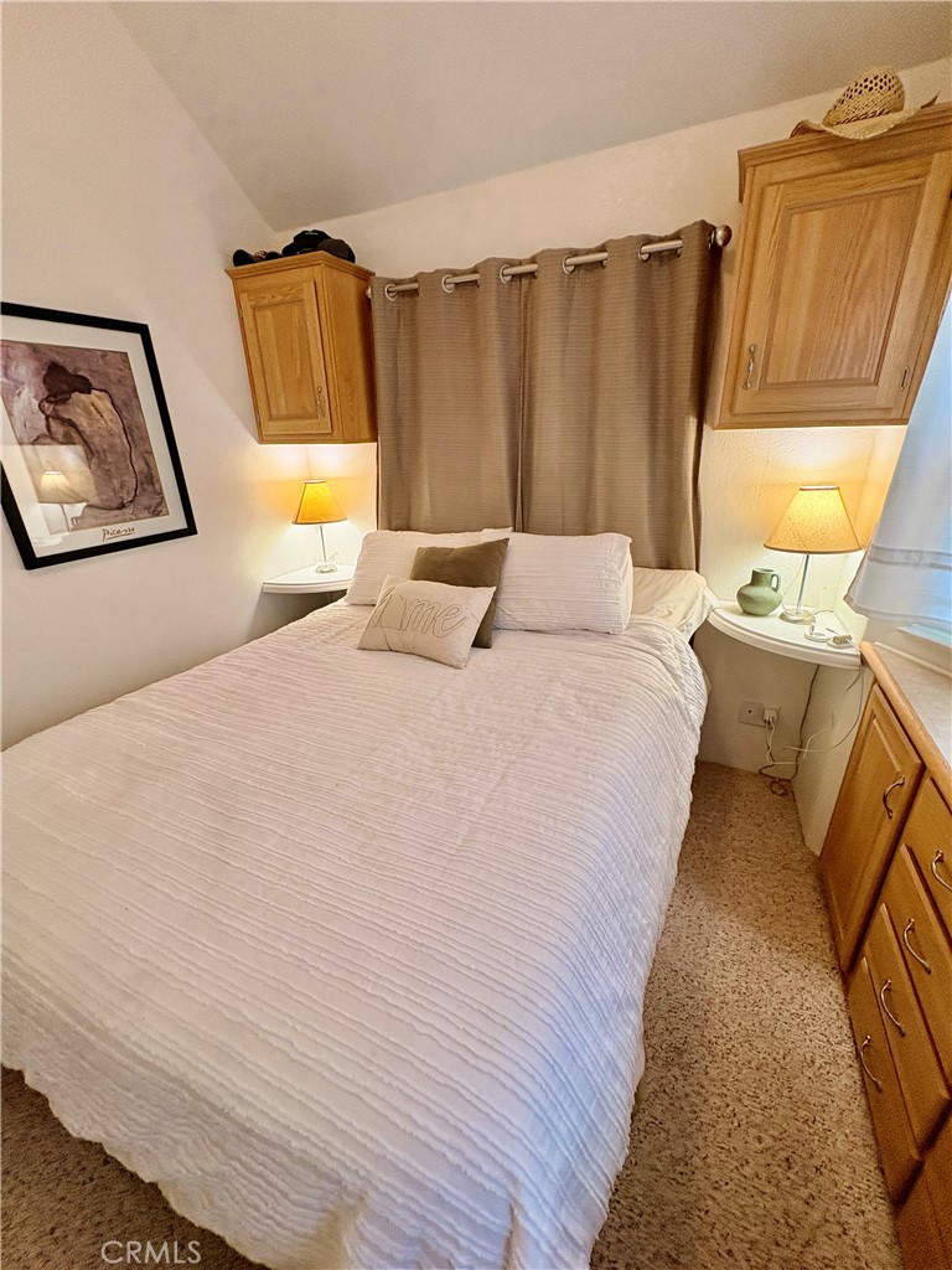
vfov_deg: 102.1
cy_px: 635
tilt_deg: -19.4
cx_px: 476
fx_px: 513
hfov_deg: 85.7
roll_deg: +1.8
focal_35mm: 14
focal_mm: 2.22
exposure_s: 1/120
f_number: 2.2
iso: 200
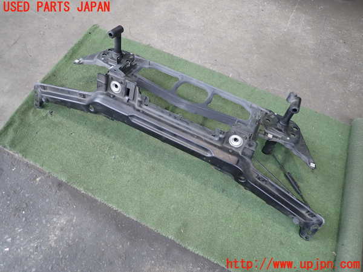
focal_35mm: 25
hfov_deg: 69.4
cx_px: 182
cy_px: 136
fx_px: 262
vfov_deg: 54.9
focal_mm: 4.5
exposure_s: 1/50
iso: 200
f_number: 2
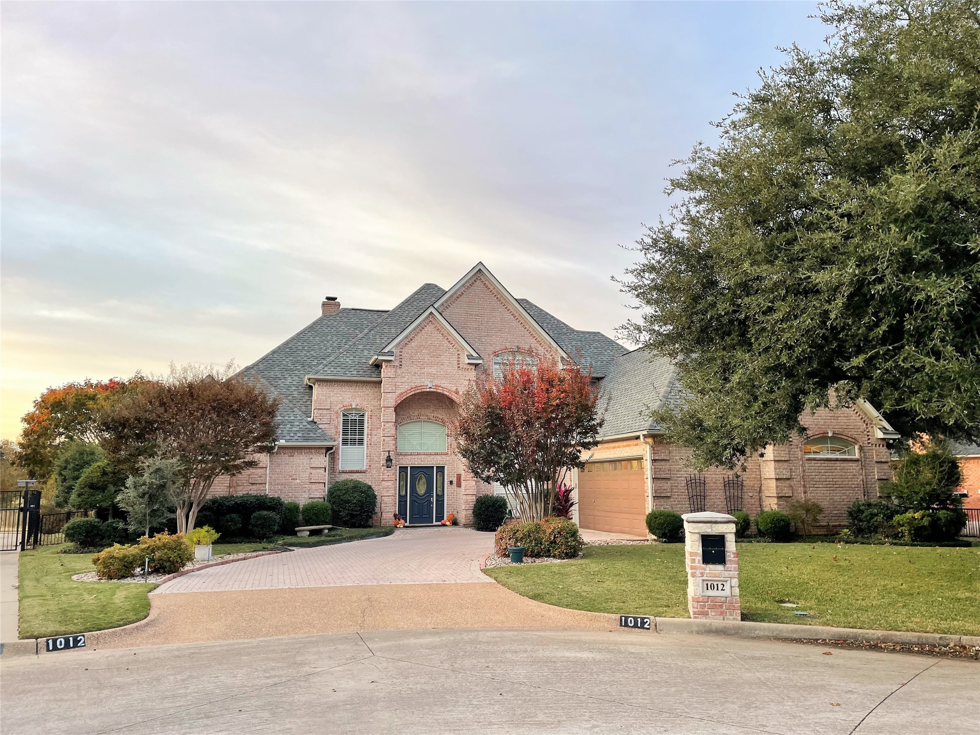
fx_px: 736
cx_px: 490
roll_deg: +0.7
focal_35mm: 26
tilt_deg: +8.0
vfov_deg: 53.1
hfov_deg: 67.3
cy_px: 368
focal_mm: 4.2
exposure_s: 1/125
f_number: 1.6
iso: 32
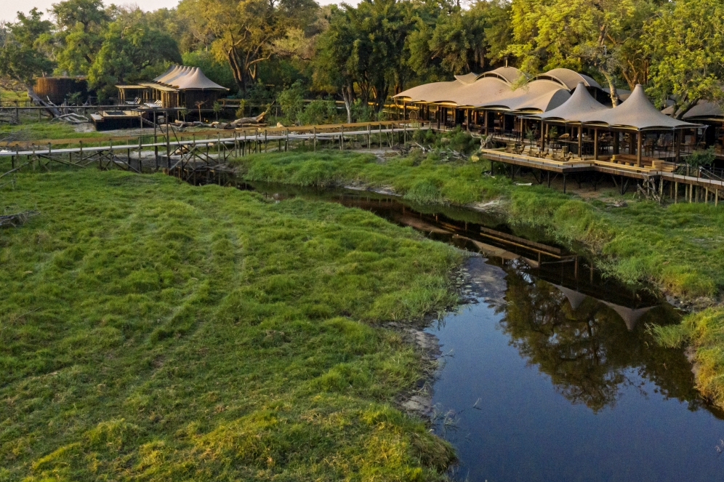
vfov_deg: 29.6
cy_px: 164
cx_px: 468
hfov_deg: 43.2
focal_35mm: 45
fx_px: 905
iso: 200
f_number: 8
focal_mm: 10.26
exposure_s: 1/320
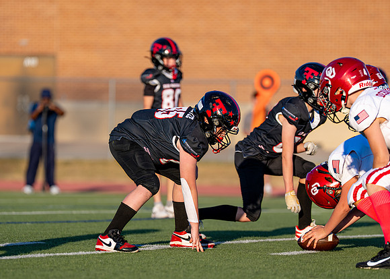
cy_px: 149
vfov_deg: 4.7
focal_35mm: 309
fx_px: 3421
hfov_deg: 6.5
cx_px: 176
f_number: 2.8
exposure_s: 1/1600
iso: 100
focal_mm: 200
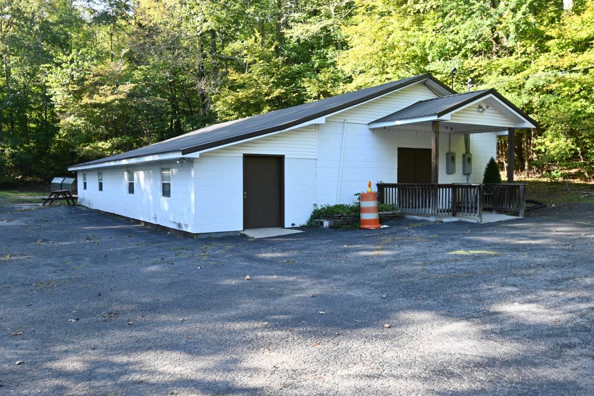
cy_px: 198
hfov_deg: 62.0
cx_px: 297
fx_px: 495
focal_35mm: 30
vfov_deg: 43.6
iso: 400
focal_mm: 20
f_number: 5.6
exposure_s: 1/160
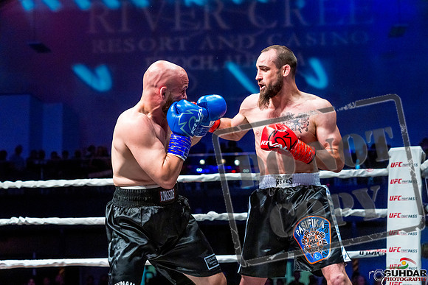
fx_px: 832
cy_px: 142
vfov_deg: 19.5
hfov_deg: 28.8
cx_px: 214
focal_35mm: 70
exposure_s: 1/1000
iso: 4000
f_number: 4
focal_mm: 70
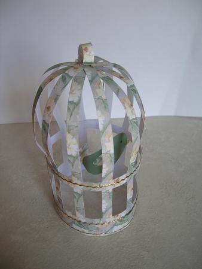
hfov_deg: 40.7
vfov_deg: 52.6
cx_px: 101
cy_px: 134
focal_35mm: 35
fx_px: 272
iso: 50
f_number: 2.8
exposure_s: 1/114
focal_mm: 5.4
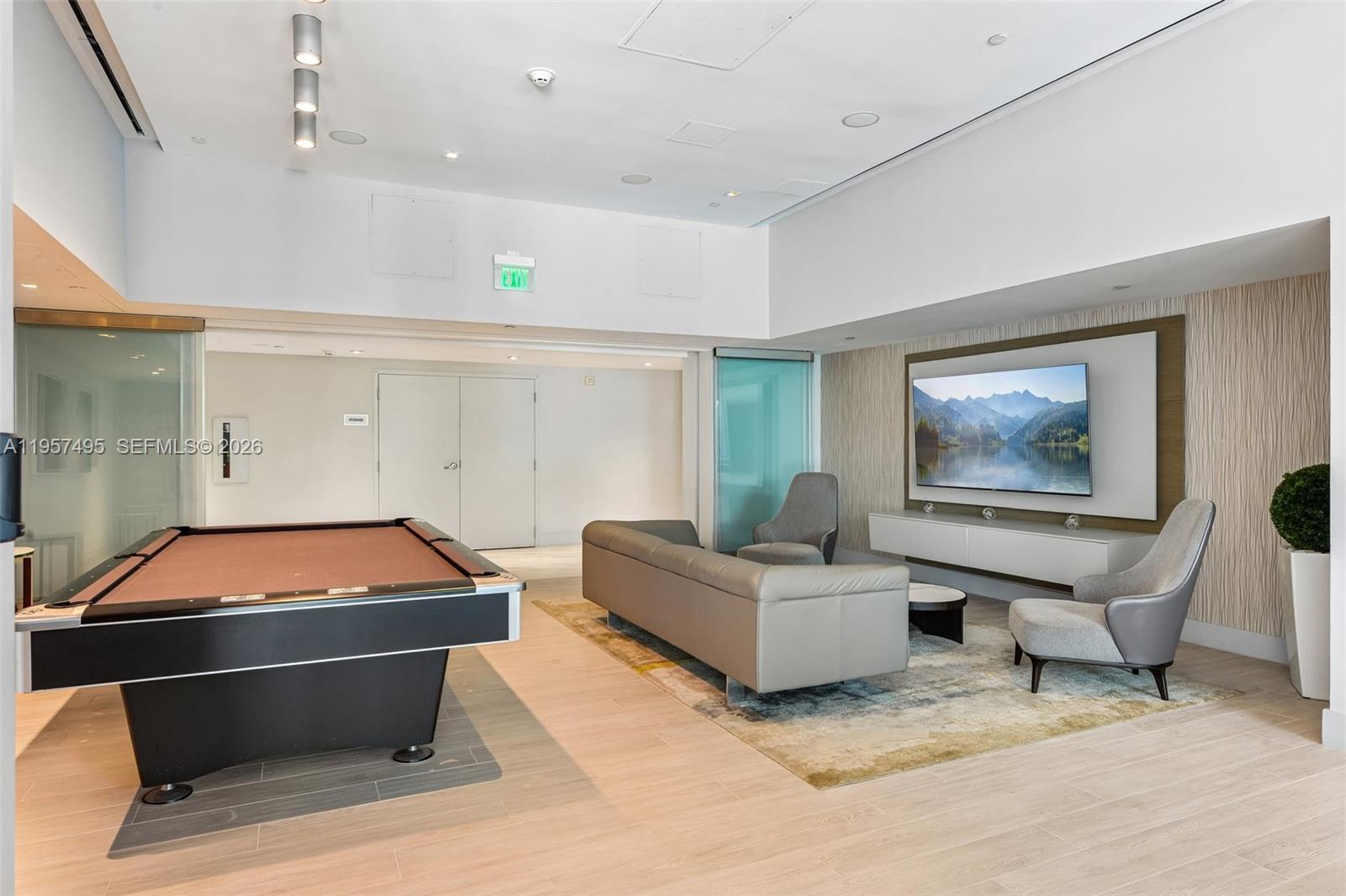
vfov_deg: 57.2
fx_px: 822
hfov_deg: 78.6
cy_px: 448
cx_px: 673
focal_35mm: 22
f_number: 9
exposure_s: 1/2
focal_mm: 22
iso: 200
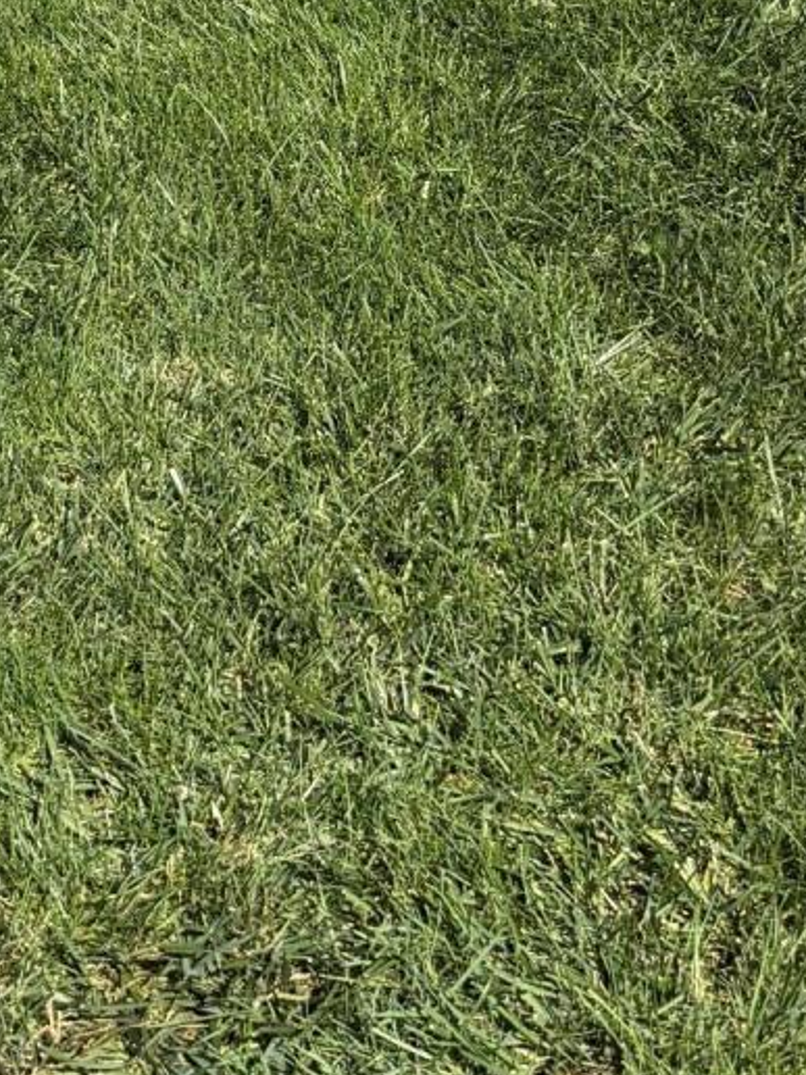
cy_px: -490
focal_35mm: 93
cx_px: 383
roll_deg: -1.9
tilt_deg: -13.8
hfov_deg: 15.9
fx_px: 2887
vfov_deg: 18.8
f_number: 1.78
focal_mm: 6.76
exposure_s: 1/4975
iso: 100
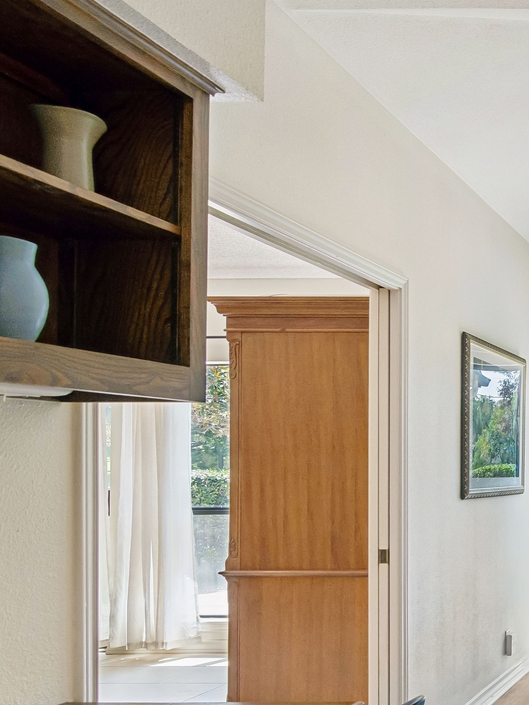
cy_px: 478
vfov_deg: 48.0
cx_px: 770
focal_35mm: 38
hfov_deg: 27.6
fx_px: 774
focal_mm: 12
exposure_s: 1/80
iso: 320
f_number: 8
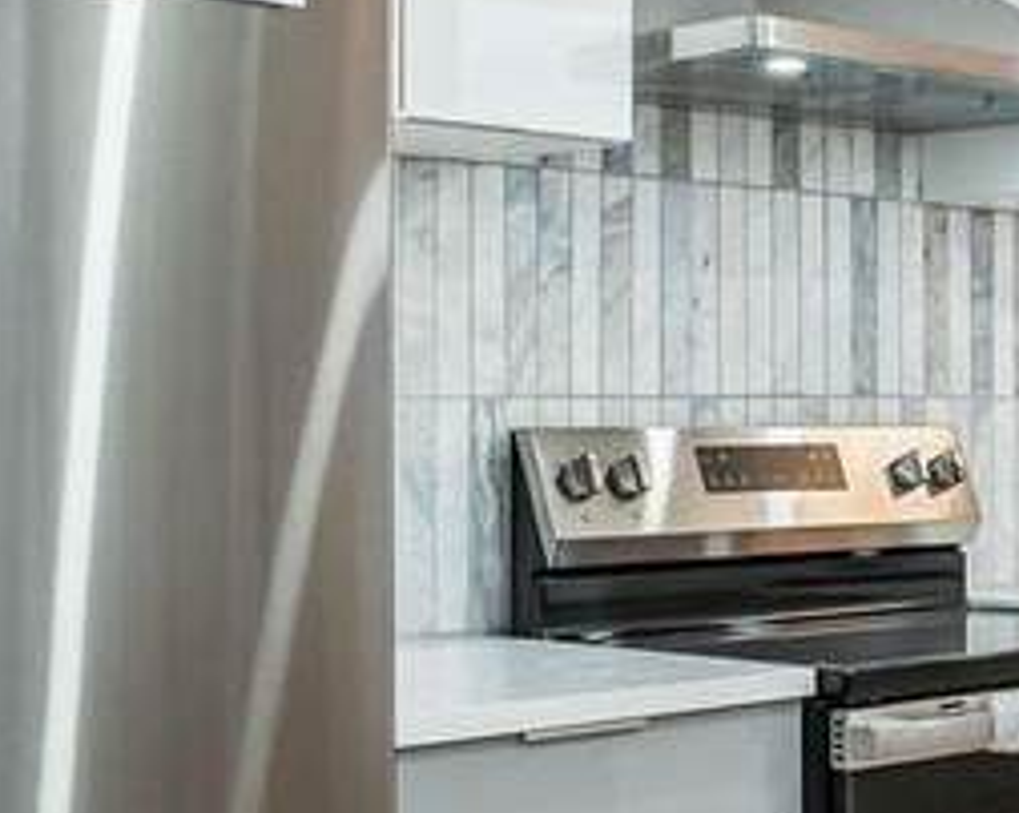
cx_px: 1192
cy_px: 372
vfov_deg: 19.5
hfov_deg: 22.6
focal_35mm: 78
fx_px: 2362
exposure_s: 1/60
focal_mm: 16.5
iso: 640
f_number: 5.6
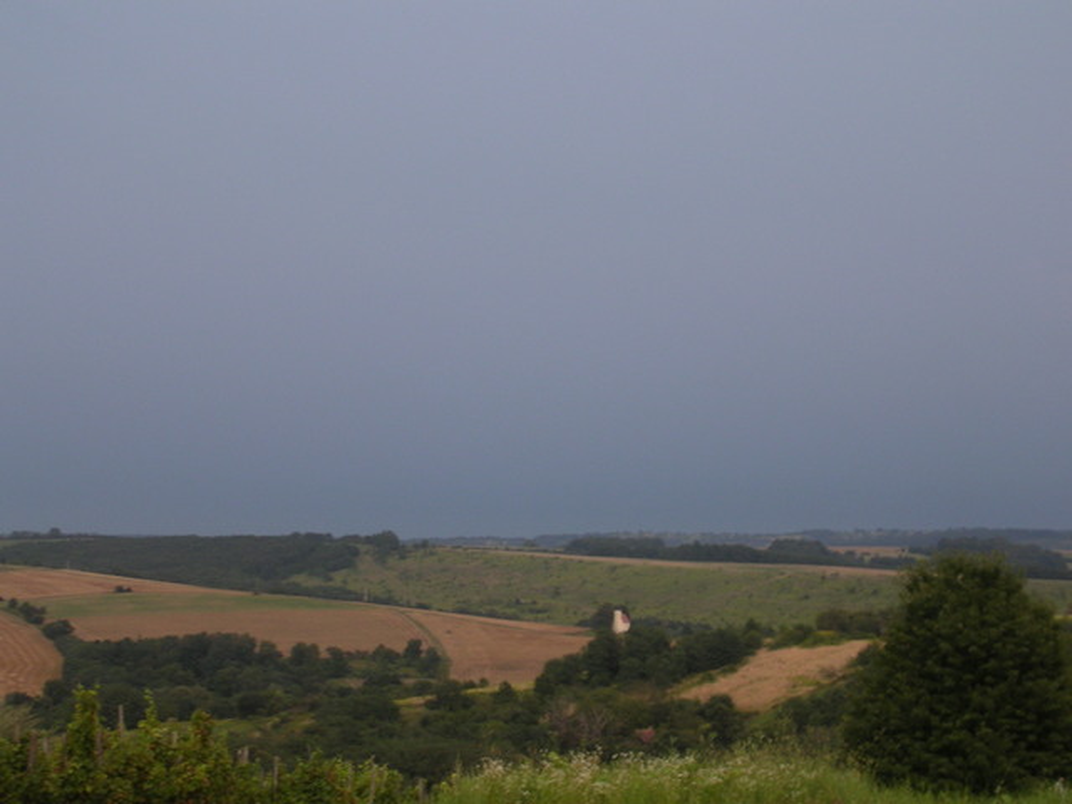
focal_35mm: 72
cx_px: 536
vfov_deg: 20.4
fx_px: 2230
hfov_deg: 27.0
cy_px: 402
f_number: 3.7
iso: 100
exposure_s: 1/11.4
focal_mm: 10.9
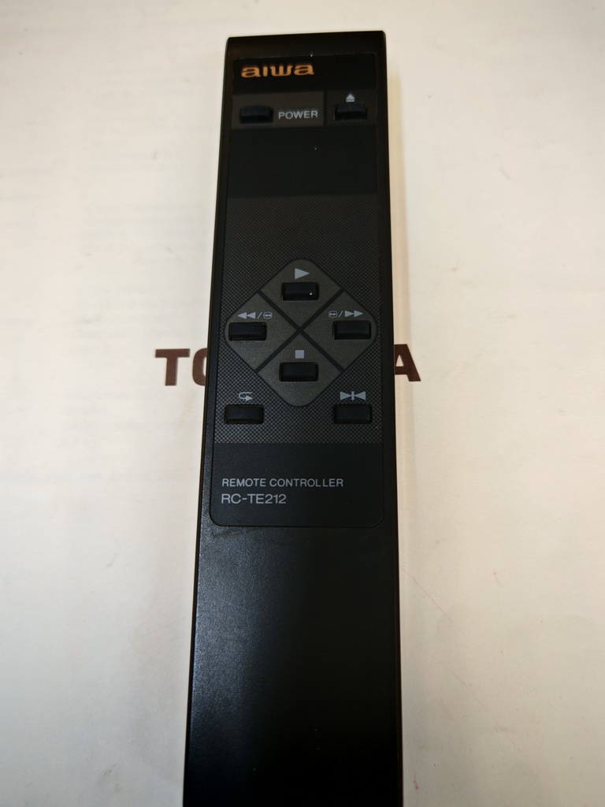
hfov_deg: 51.4
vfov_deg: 65.3
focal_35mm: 27
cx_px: 302
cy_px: 404
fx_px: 629
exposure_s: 1/50
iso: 250
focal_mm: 6.67
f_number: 1.9
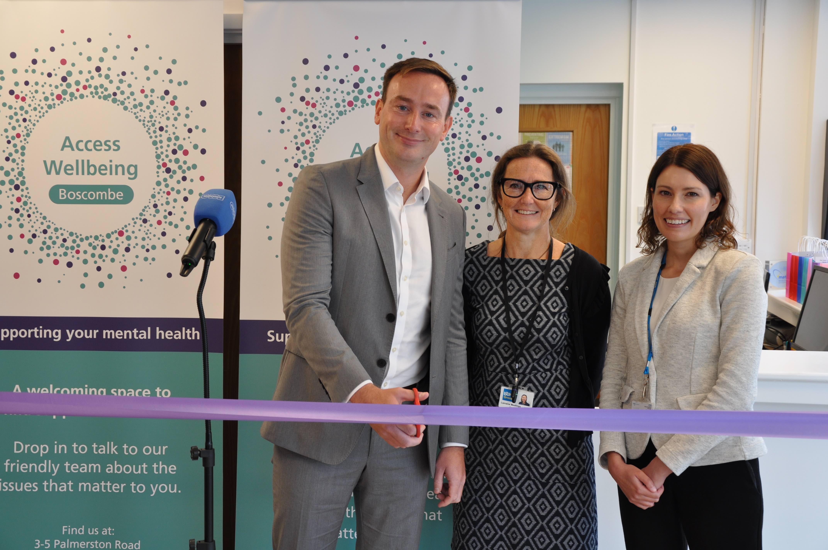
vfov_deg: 25.7
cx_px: 414
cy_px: 275
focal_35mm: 52
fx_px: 1206
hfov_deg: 37.9
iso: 280
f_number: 5.6
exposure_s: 1/30
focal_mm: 35
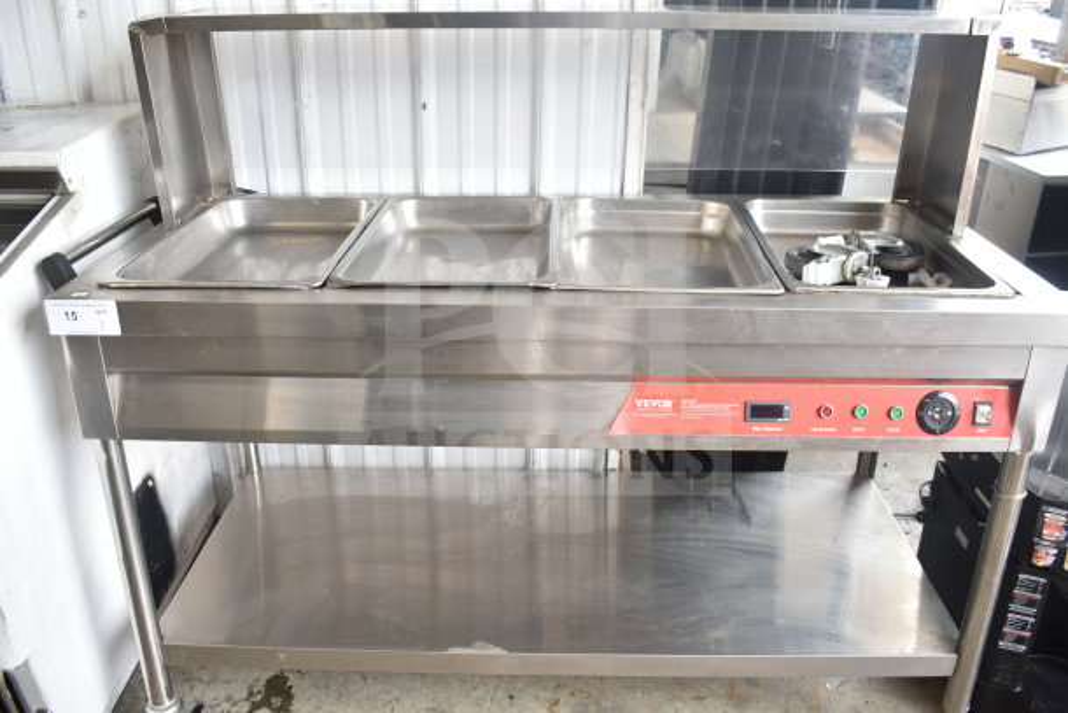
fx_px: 890
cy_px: 356
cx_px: 534
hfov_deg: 61.9
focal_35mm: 30
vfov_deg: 43.6
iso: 200
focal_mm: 20
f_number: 3.8
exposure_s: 1/50
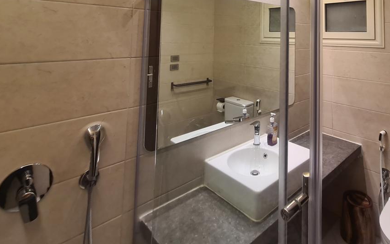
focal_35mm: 21
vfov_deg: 50.5
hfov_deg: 80.3
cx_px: 251
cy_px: 22
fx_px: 223
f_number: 2.2
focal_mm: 2.2
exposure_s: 1/50
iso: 100
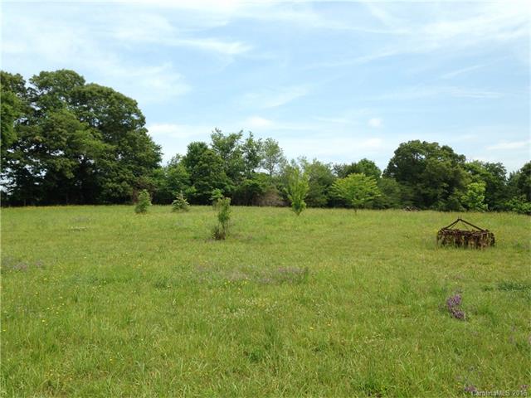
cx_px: 266
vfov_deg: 42.9
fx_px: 506
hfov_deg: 55.4
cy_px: 199
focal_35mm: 33
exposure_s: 1/1205
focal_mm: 4.12
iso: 50
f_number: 2.4
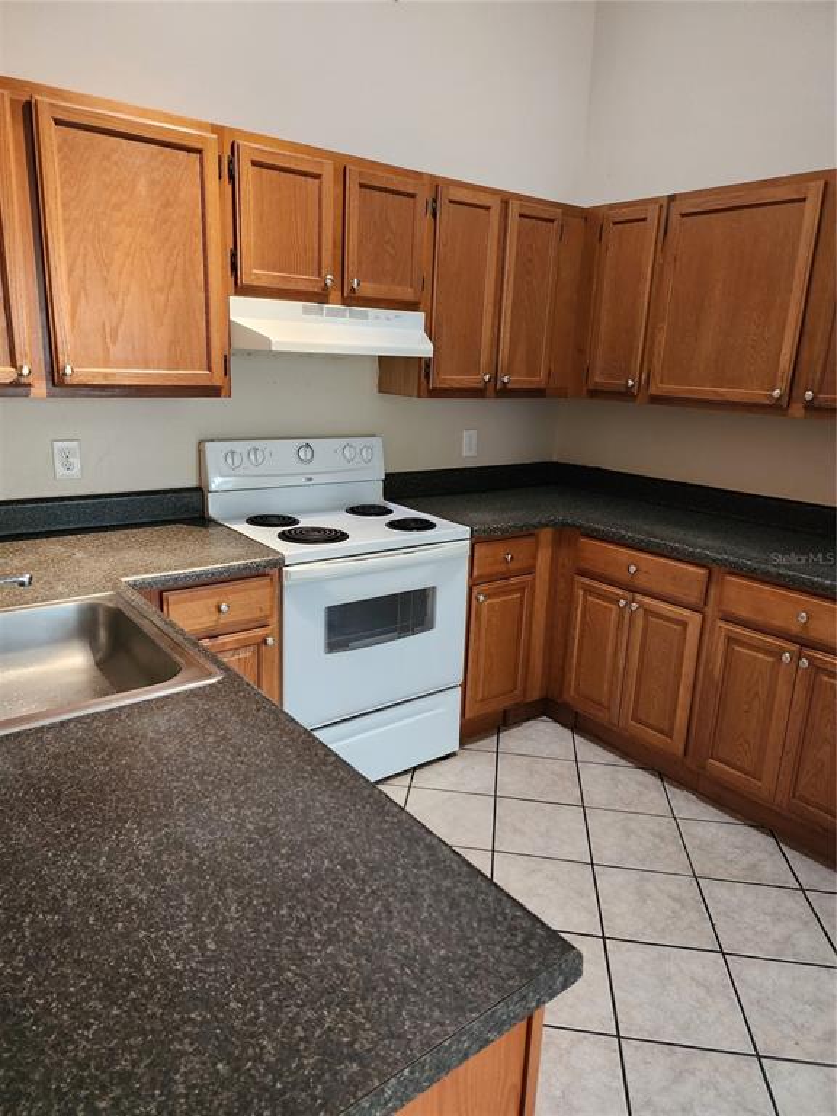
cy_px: 558
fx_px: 742
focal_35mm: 23
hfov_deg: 58.9
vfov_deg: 73.9
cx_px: 418
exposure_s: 1/120
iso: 800
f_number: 1.8
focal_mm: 6.4
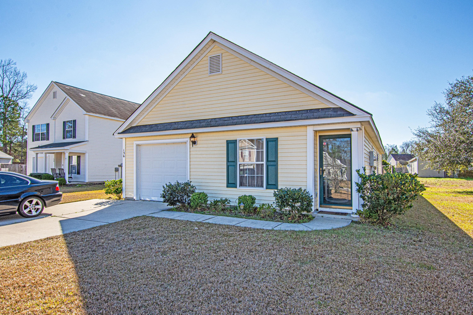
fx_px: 276
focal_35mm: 21
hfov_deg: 81.2
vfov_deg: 59.5
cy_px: 158
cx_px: 236
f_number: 10
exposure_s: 1/400
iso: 320
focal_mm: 14
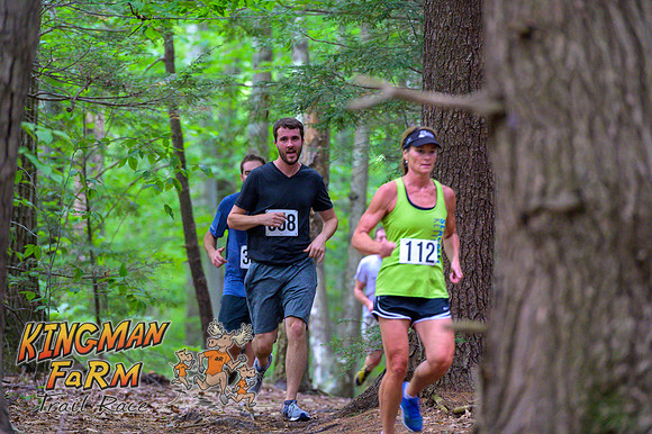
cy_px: 217
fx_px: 3530
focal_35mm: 195
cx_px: 326
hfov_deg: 10.6
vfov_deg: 7.0
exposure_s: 1/200
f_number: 4
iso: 8000
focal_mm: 195
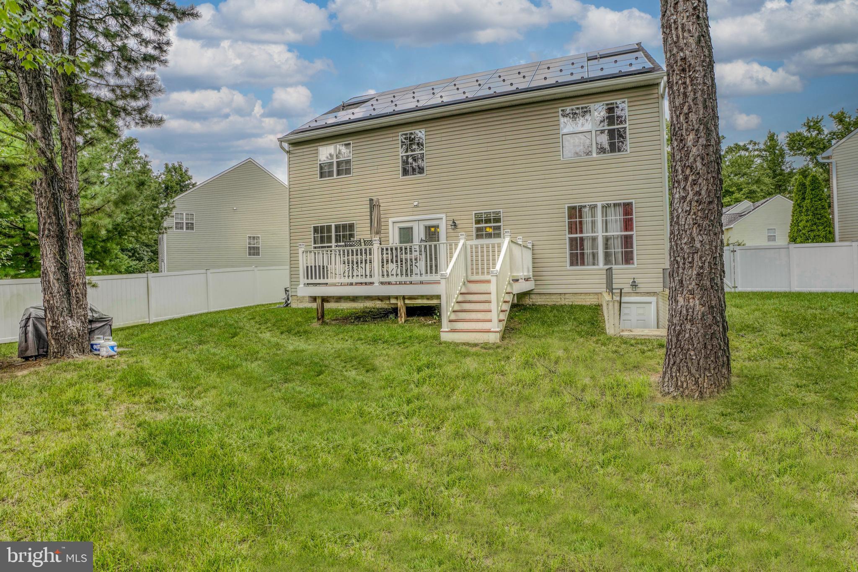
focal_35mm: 16
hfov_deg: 96.7
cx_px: 429
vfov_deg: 73.8
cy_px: 286
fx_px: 381
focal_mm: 16
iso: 640
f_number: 7.1
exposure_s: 1/25
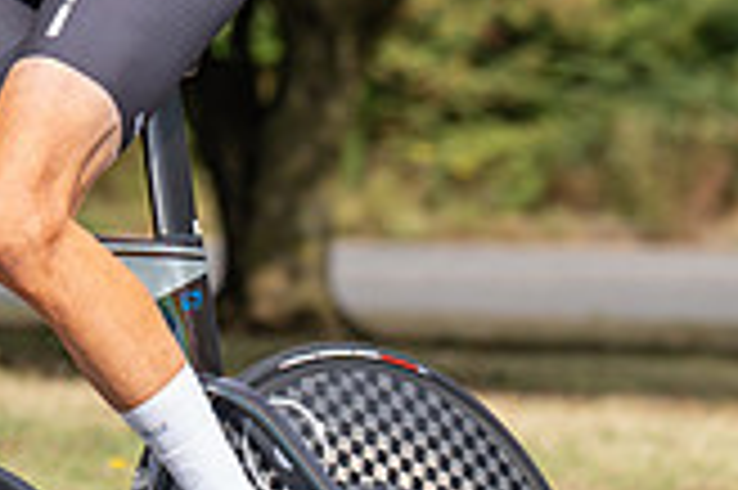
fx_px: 11366
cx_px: -34
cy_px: 30
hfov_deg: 3.7
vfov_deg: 2.5
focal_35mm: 555
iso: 125
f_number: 3.5
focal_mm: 113
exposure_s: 1/1000
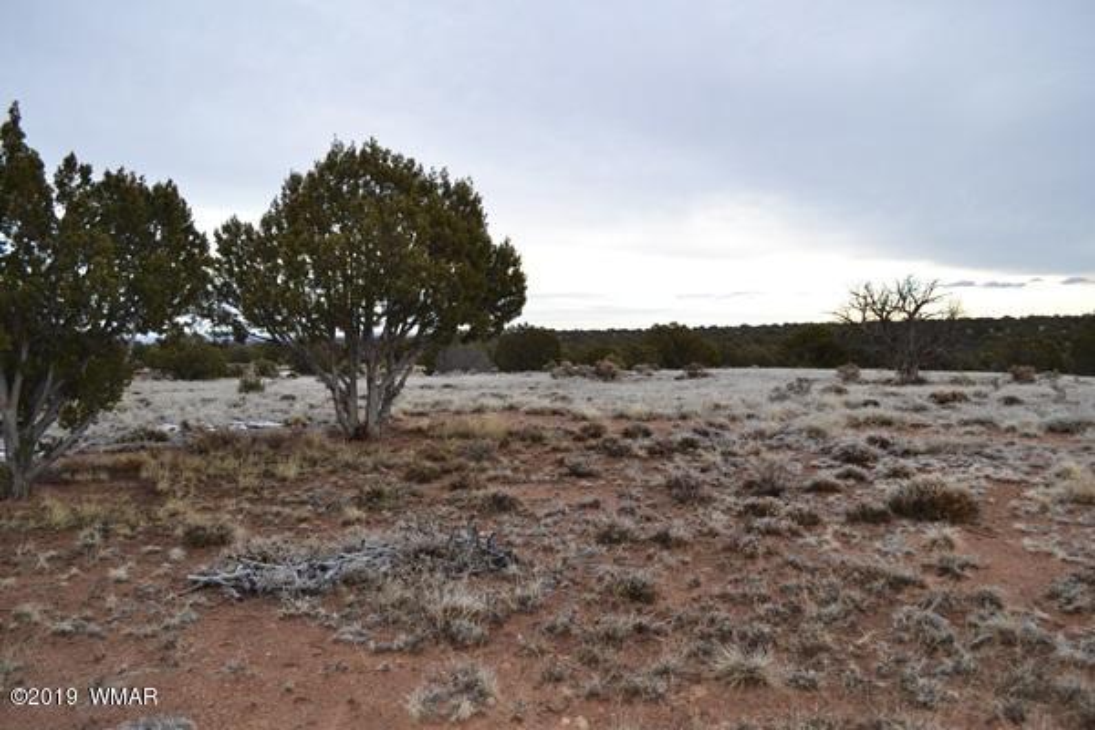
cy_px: 365
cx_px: 548
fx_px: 821
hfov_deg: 67.4
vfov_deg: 47.9
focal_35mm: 27
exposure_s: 1/200
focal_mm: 18
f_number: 5
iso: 100
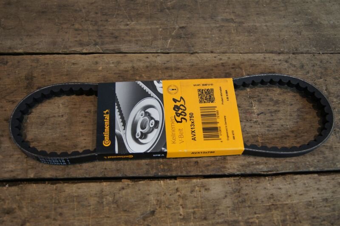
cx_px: 170
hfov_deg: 53.2
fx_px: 340
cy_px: 113
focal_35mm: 36
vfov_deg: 36.8
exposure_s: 1/40
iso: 200
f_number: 4
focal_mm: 24
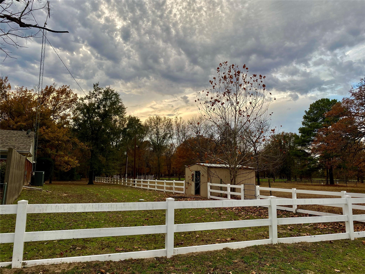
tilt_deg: +8.8
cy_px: 137
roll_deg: -0.5
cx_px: 182
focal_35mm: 26
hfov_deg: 67.3
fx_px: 274
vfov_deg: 53.1
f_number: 1.8
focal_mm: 4.25
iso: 32
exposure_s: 1/307
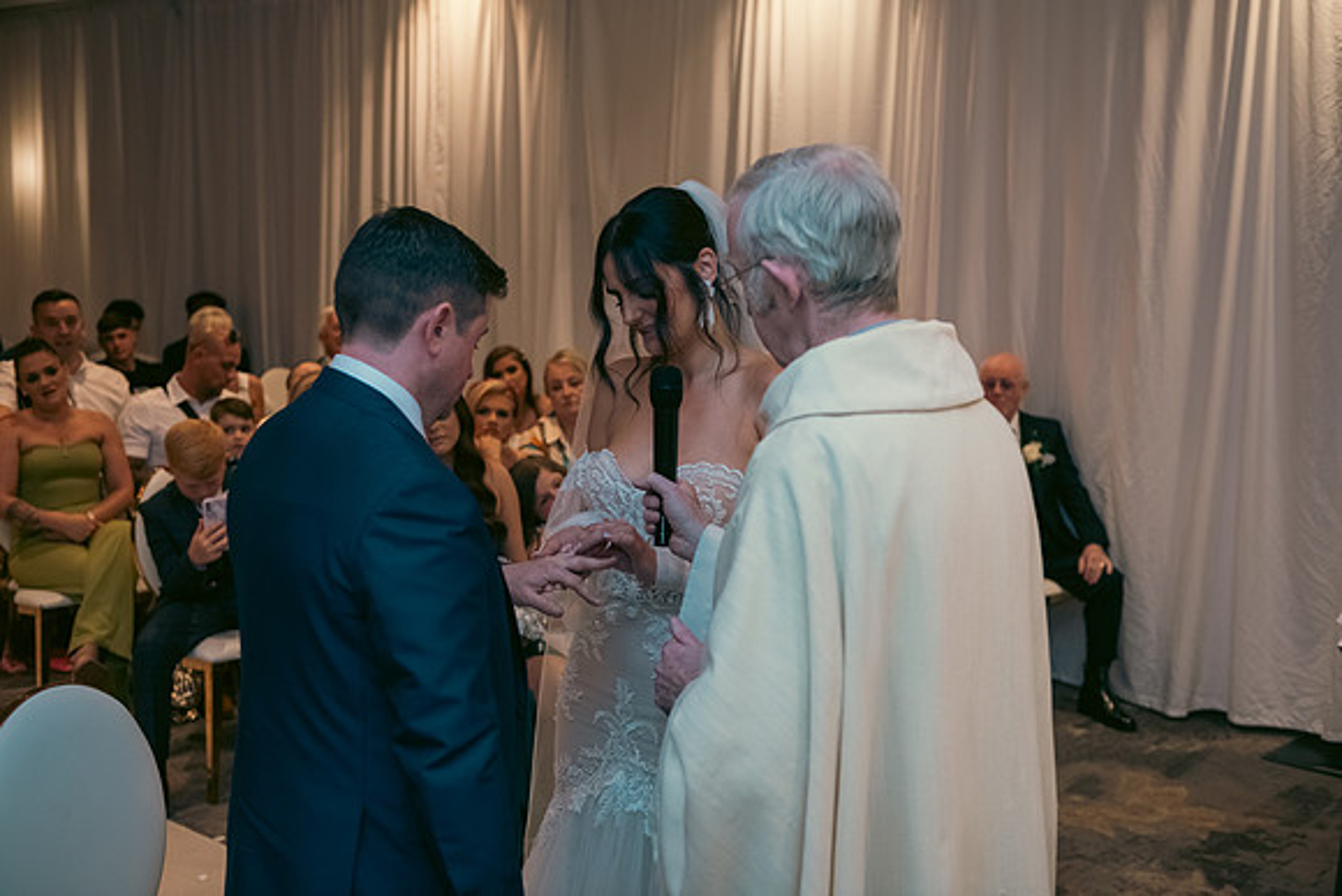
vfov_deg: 30.5
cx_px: 671
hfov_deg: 44.5
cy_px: 448
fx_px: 1641
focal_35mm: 44
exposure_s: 1/160
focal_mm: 44
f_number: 3.5
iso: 800
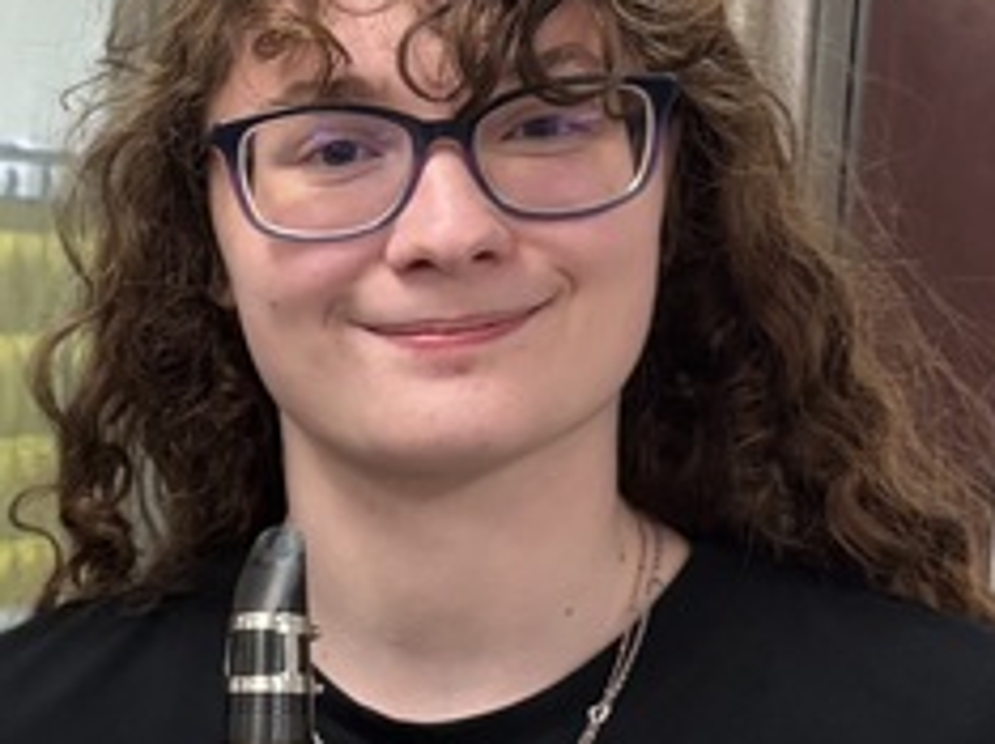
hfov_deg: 15.3
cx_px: -702
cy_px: 718
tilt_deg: -8.4
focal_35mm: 114
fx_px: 3273
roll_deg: -0.4
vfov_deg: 12.8
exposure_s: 1/60
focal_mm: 5.96
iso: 250
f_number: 1.6
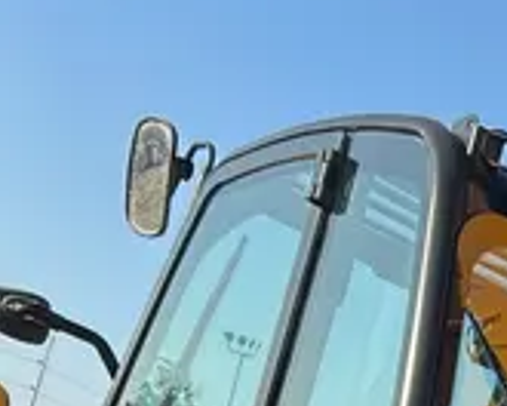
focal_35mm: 113
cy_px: 943
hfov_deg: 15.2
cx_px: 842
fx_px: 1696
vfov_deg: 11.5
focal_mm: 5.7
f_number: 1.5
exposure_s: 1/1751
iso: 50
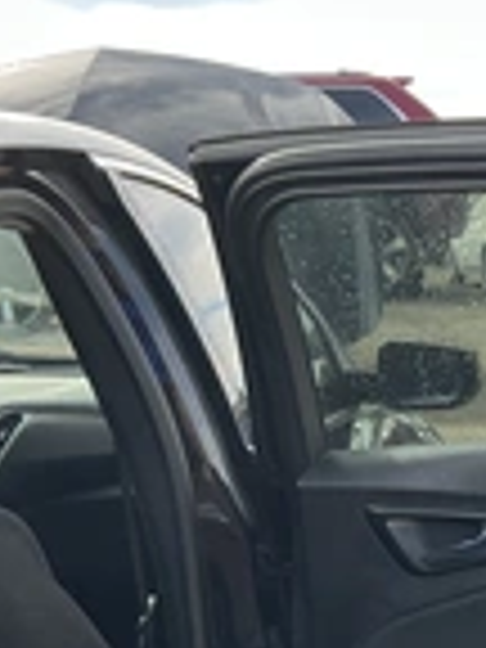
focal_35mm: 78
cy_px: 590
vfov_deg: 24.3
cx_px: 423
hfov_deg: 18.6
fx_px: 1460
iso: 20
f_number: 1.8
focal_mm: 3
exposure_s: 1/238
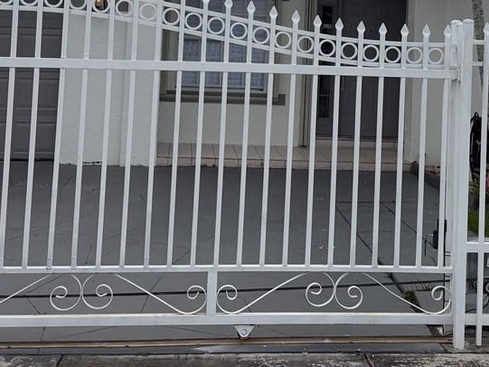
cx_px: 317
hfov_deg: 27.3
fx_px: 1003
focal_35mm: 71
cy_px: 15
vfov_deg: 20.2
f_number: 1.78
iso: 100
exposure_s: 1/7353
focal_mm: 6.76
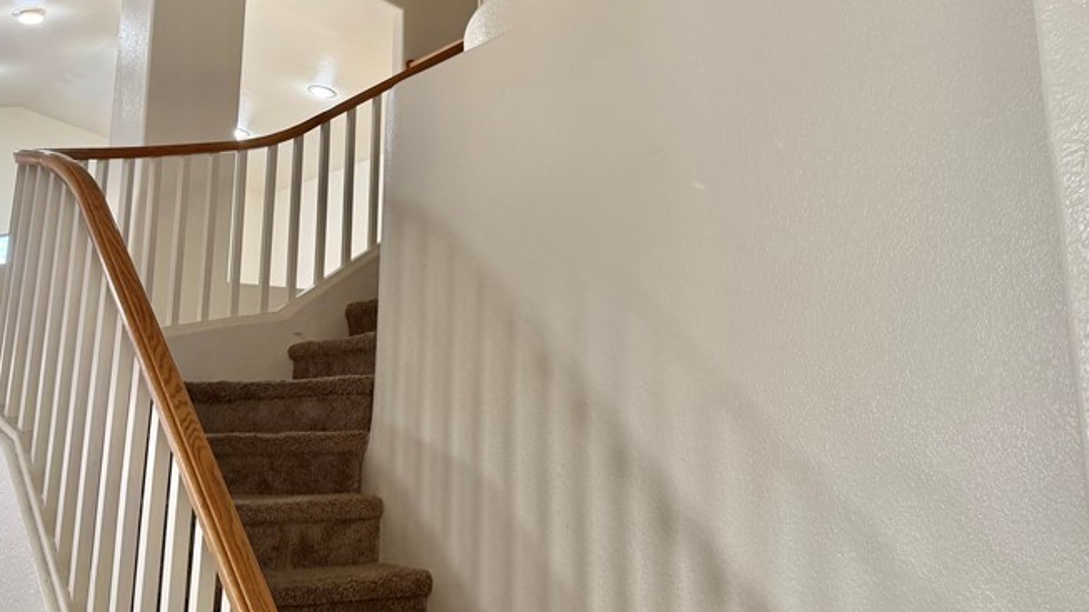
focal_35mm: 41
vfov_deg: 28.4
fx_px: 1184
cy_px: 127
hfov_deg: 49.4
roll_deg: +1.1
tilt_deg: +14.6
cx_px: 517
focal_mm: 6.76
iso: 125
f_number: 1.78
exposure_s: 1/60
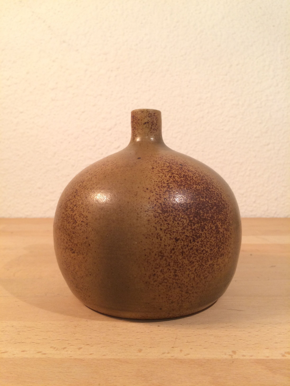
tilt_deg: -6.9
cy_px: 193
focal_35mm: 29
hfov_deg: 48.2
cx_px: 145
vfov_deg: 61.7
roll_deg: +1.5
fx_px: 324
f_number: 2.2
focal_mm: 4.15
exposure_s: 1/33
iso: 64
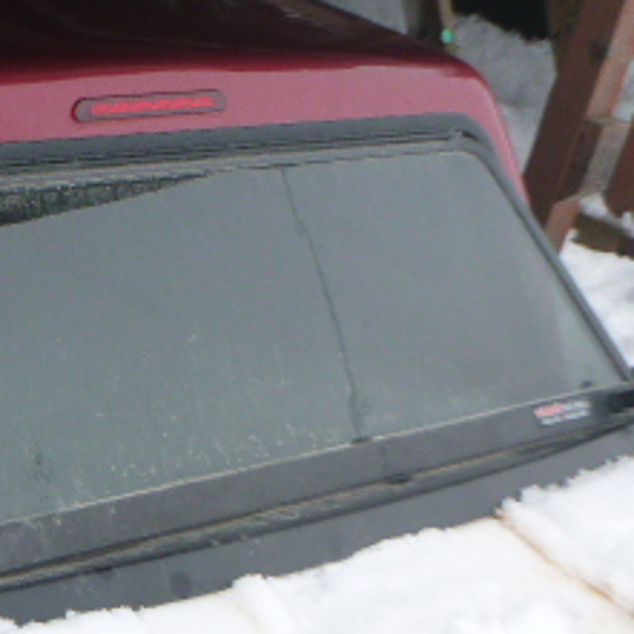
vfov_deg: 26.9
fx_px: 1326
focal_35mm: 64
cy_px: 350
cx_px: -123
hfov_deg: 24.4
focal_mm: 4.5
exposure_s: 1/160
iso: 160
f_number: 3.9
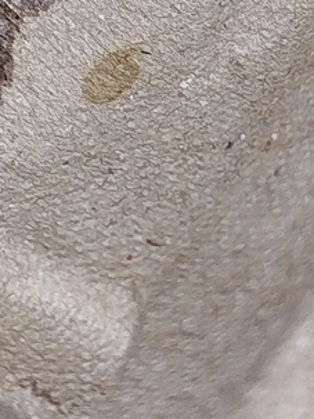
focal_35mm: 186
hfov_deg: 7.9
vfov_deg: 10.6
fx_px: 2251
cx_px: 19
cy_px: 32
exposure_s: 1/50
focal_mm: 5.31
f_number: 1.7
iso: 80
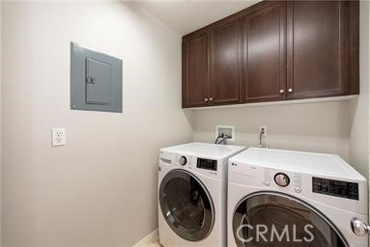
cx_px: 185
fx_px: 154
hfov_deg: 100.3
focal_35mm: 15
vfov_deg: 77.4
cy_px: 124
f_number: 5
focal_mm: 15
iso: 800
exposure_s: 1/100
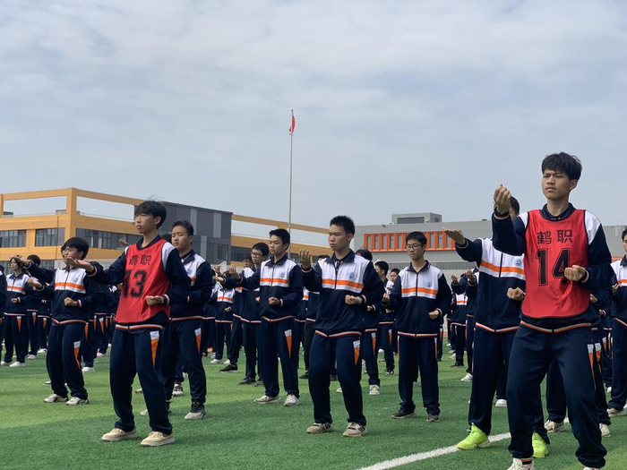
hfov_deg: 36.8
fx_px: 942
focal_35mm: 52
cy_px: 235
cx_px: 314
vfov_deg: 28.0
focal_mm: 6
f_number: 2.4
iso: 16
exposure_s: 1/1370
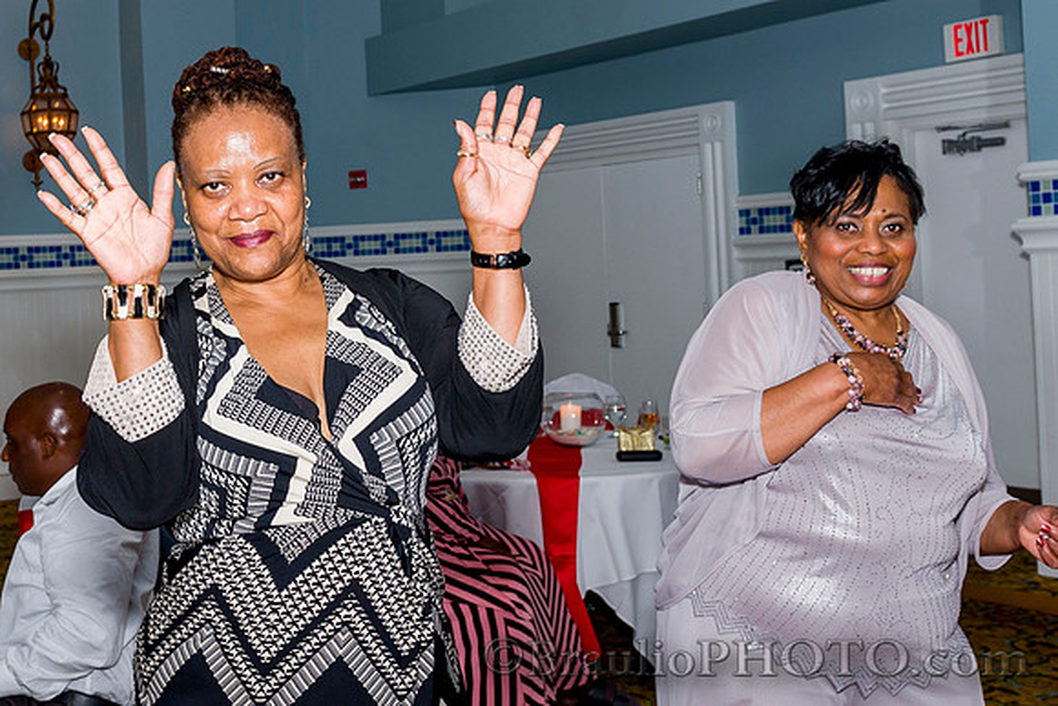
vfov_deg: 24.3
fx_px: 1636
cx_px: 234
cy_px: 252
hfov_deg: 34.9
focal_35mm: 56
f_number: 6.3
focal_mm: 29
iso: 400
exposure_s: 1/80
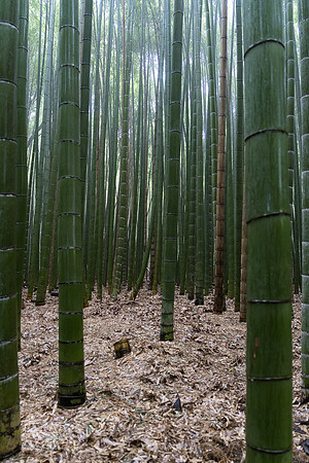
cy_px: 232
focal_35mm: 28
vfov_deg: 65.5
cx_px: 154
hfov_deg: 46.4
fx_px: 360
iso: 2000
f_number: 5
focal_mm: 28
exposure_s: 1/15
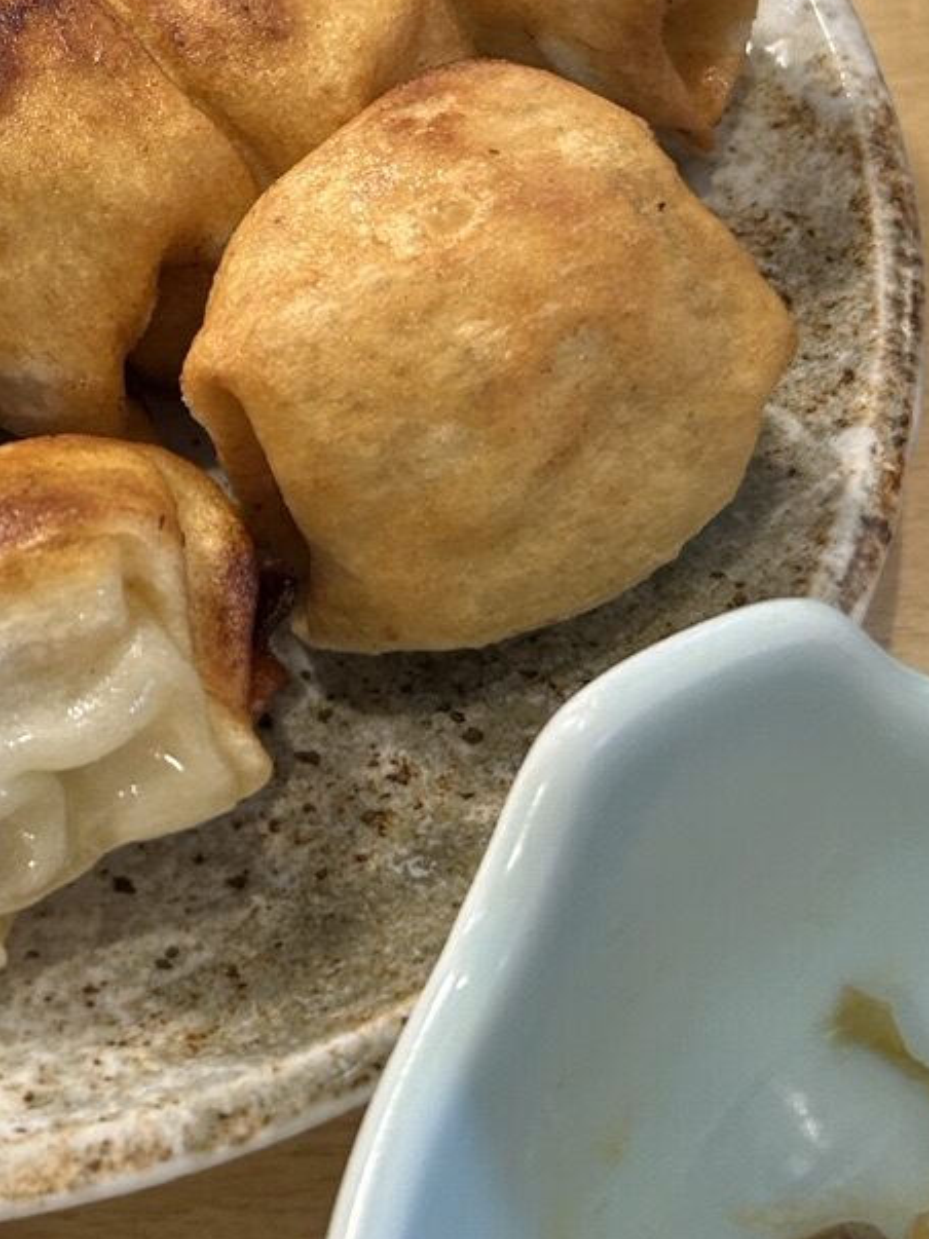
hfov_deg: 20.5
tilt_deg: -46.1
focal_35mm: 69
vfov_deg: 26.6
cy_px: 0
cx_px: -51
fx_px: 2470
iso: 125
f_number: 1.5
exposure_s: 1/52
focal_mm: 5.7
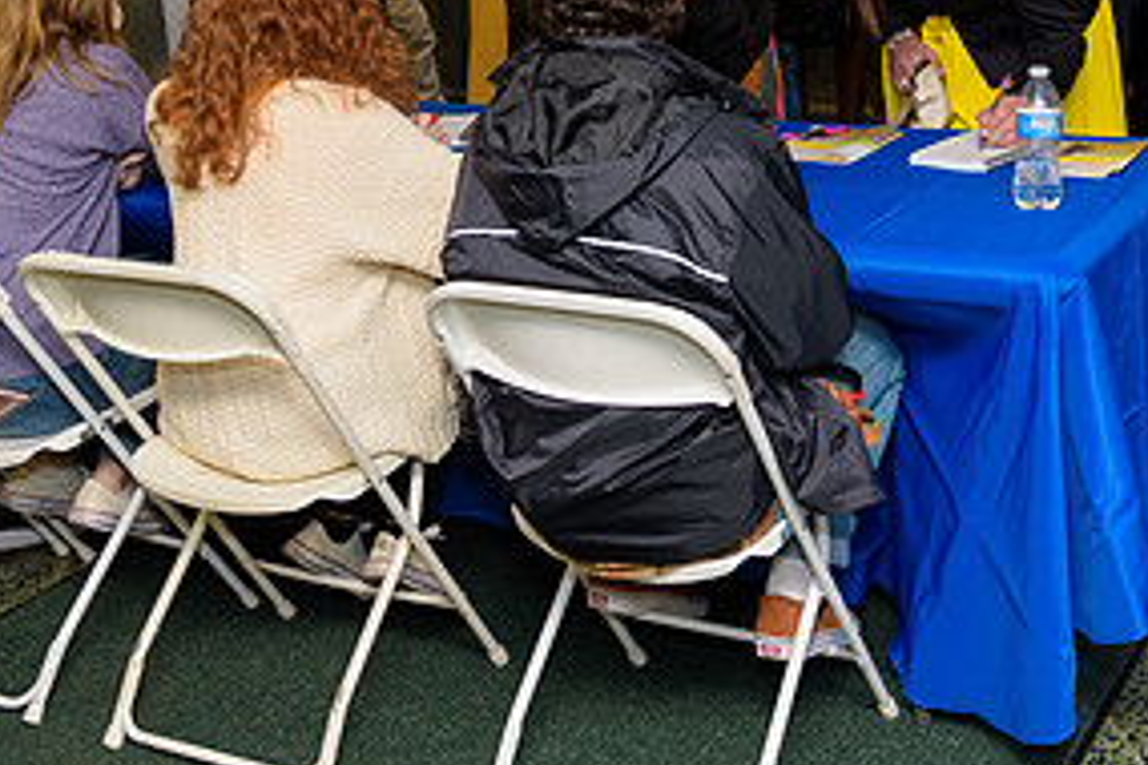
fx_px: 1818
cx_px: 681
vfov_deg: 23.3
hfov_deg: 35.0
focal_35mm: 57
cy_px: 119
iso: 800
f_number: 4
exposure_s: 1/160
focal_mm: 28
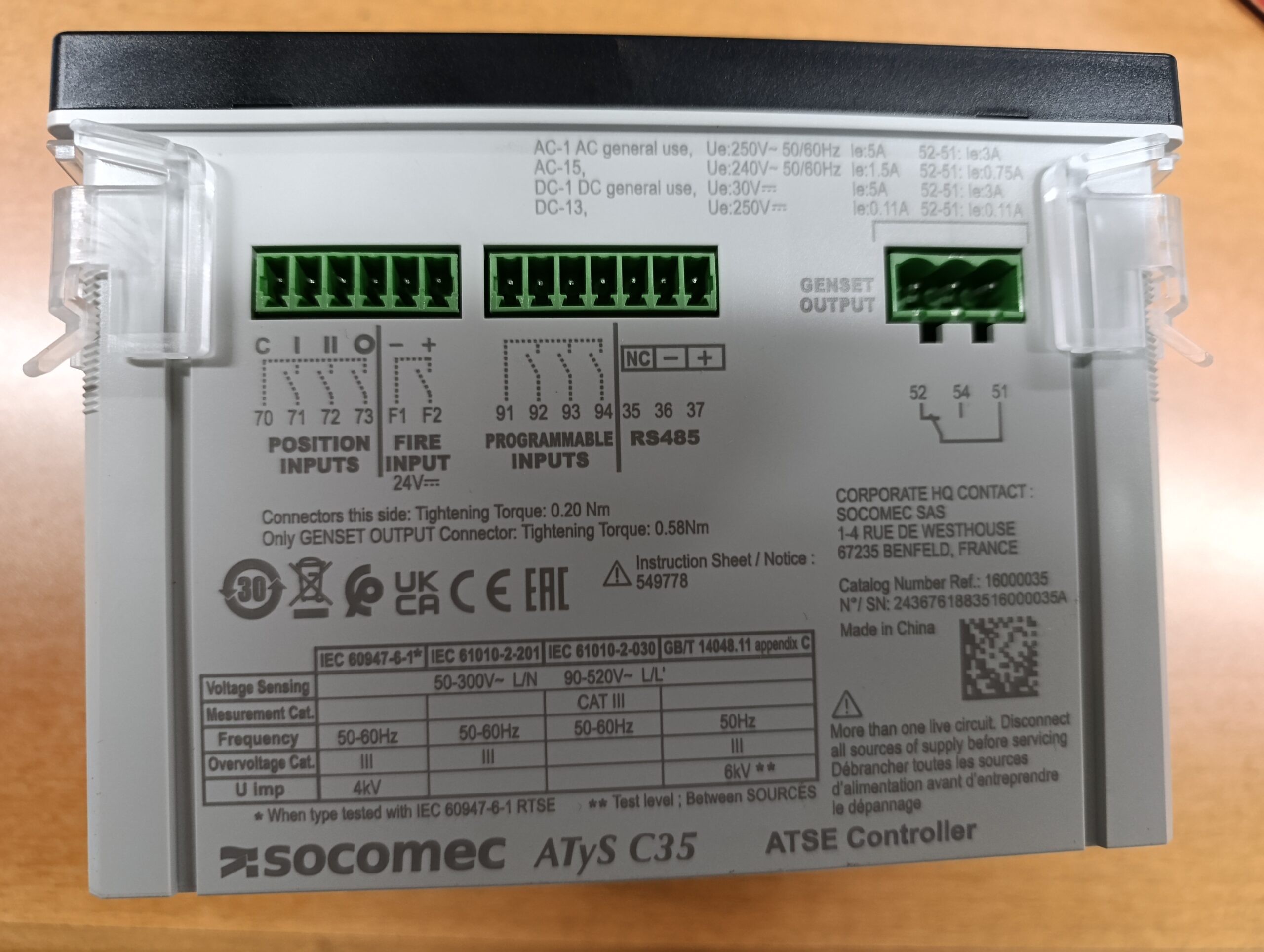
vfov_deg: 59.0
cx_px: 632
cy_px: 476
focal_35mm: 23
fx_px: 841
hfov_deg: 73.8
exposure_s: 1/100
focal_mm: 6.11
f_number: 1.7
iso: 1000
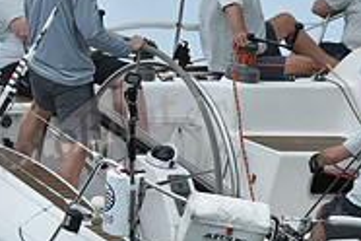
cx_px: 330
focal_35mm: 405
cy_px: 207
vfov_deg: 3.4
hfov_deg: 5.1
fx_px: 4061
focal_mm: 130
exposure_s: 1/1250
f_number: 7.1
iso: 250
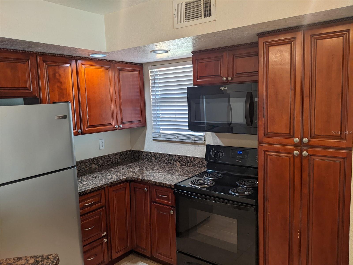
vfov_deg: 51.4
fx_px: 275
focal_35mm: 27
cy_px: 132
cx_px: 176
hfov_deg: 65.3
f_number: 1.8
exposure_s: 1/59.9
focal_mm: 4.44
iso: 74
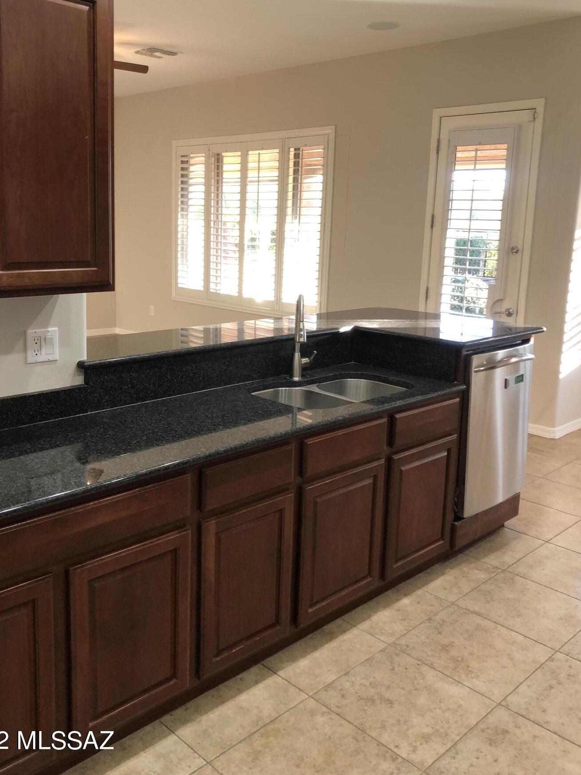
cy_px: 338
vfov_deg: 56.6
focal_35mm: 32
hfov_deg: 44.1
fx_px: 716
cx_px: 265
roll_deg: -0.5
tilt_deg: -8.3
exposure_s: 1/24
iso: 32
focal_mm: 3.99
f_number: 1.8
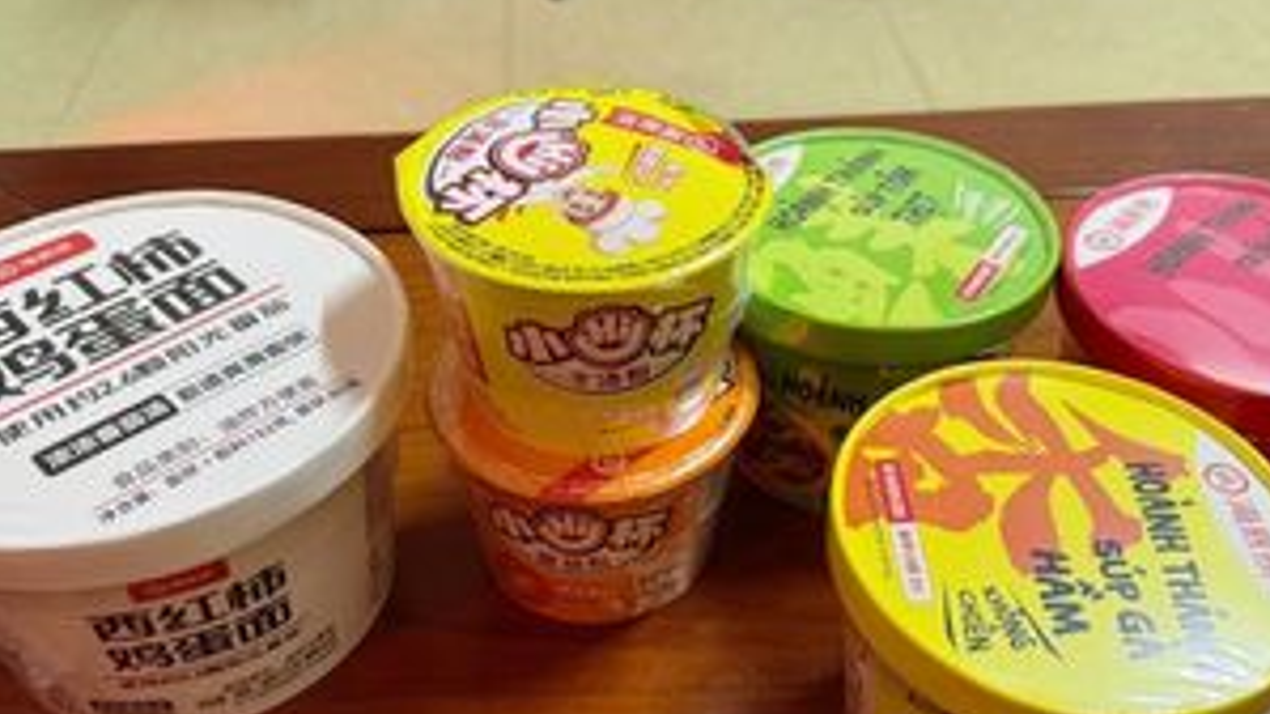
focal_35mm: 35
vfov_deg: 33.7
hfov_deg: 56.5
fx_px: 1178
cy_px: 387
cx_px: 705
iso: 250
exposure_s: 1/50
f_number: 1.78
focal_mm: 6.76
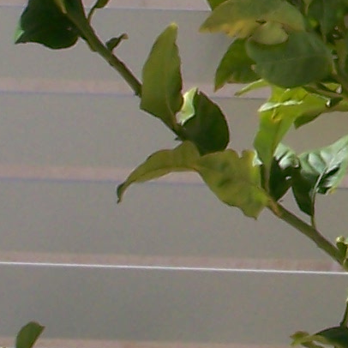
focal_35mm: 448
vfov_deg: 3.9
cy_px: -135
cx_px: 666
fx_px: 5095
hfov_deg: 3.9
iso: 64
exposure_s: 1/800
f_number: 4.5
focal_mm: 11.1
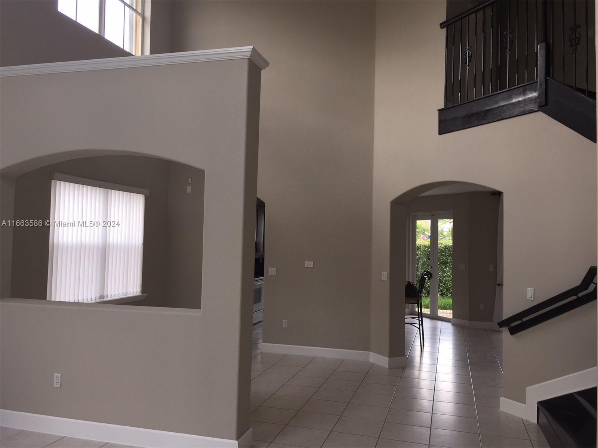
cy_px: 224
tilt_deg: +1.3
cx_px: 299
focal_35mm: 29
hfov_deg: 61.7
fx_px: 501
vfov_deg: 48.2
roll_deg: -1.2
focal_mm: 4.15
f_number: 2.2
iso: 32
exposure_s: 1/142
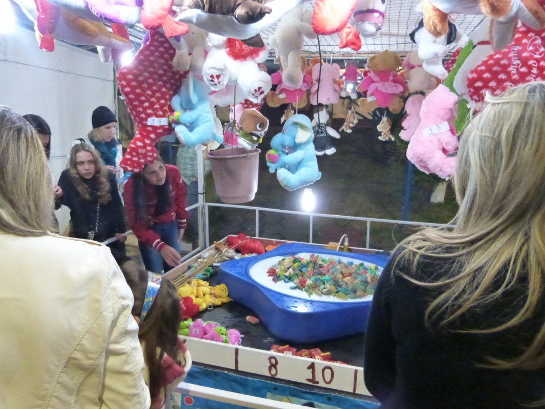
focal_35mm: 25
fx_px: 394
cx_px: 272
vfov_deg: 54.9
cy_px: 204
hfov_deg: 69.4
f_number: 2.8
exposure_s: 1/60
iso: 1250
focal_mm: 4.5
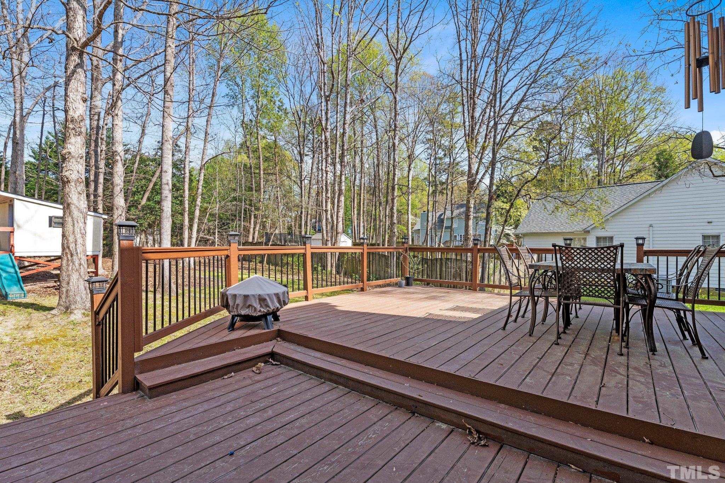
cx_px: 362
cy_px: 242
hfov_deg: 100.4
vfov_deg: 77.3
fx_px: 302
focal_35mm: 15
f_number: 7.1
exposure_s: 1/400
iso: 400
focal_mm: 15
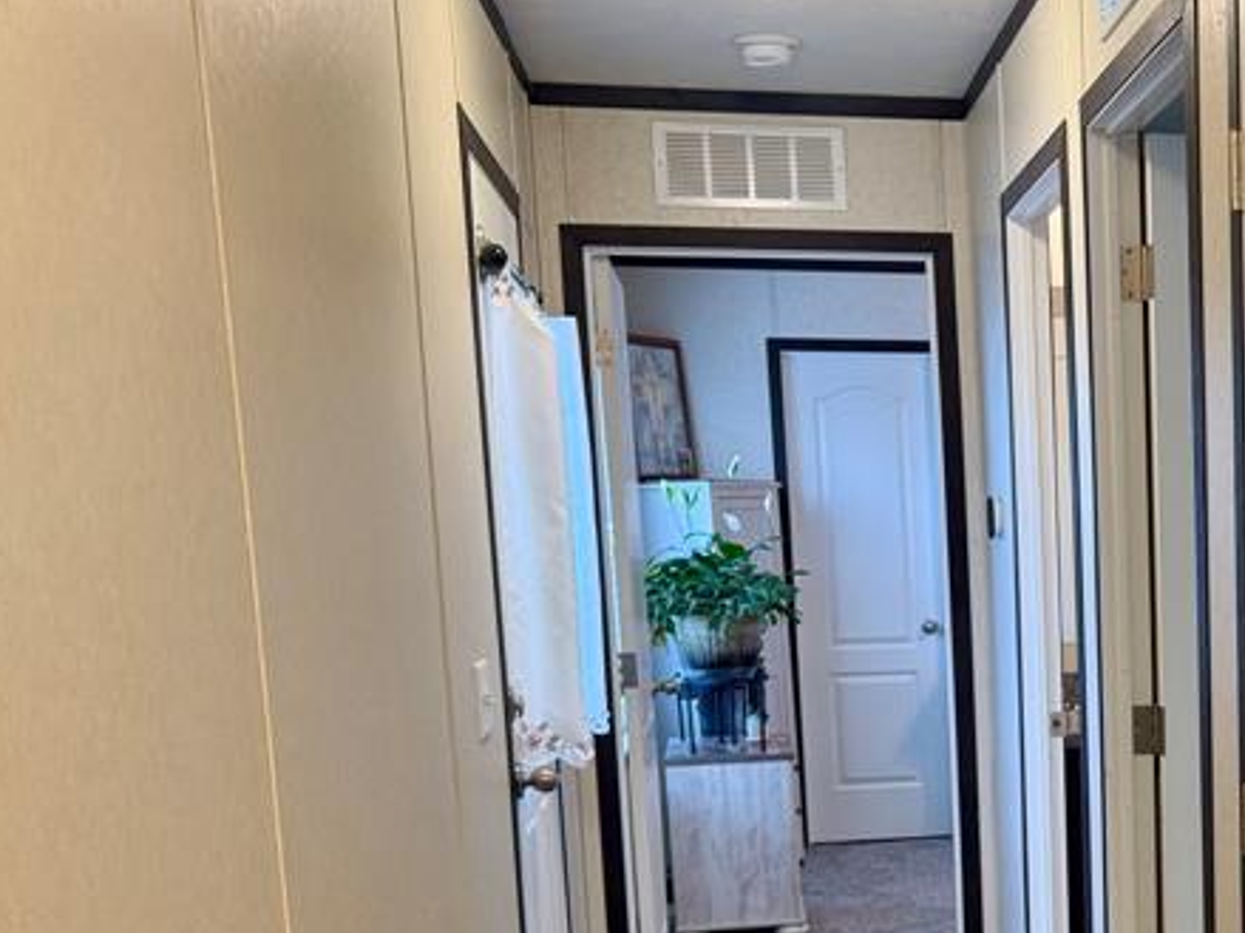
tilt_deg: -7.8
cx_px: 1302
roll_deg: +0.7
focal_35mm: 56
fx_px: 2014
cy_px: 805
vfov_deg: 25.4
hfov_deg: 31.3
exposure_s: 1/60
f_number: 1.78
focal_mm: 6.76
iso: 125
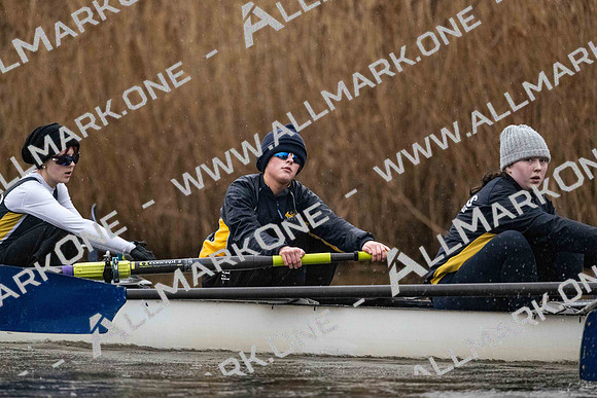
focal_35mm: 400
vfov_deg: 3.4
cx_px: 298
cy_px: 199
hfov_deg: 5.2
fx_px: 6635
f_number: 4.5
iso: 9000
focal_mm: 400
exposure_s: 1/1600
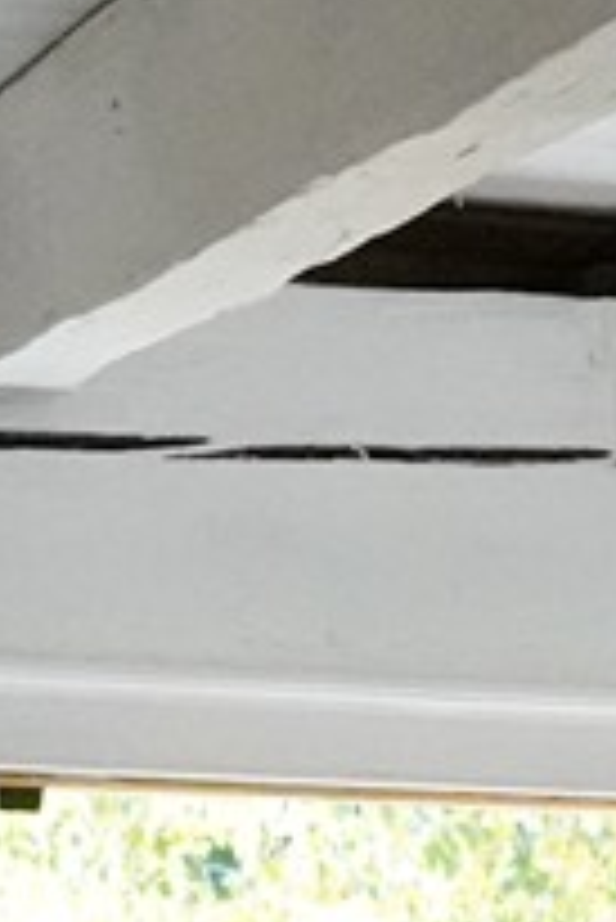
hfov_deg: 4.8
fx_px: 6995
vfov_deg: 7.0
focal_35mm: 273
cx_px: 1740
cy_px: 2460
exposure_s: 1/100
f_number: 10
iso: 6400
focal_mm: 28
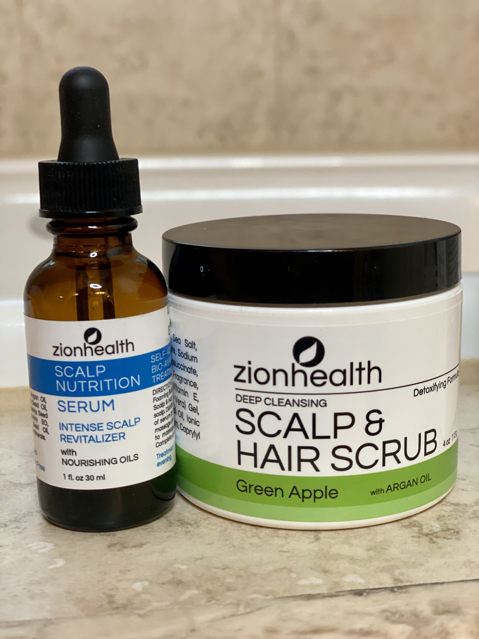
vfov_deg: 36.8
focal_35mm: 52
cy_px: 320
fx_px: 959
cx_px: 240
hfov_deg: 28.0
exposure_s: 1/60
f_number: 2
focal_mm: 6
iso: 160
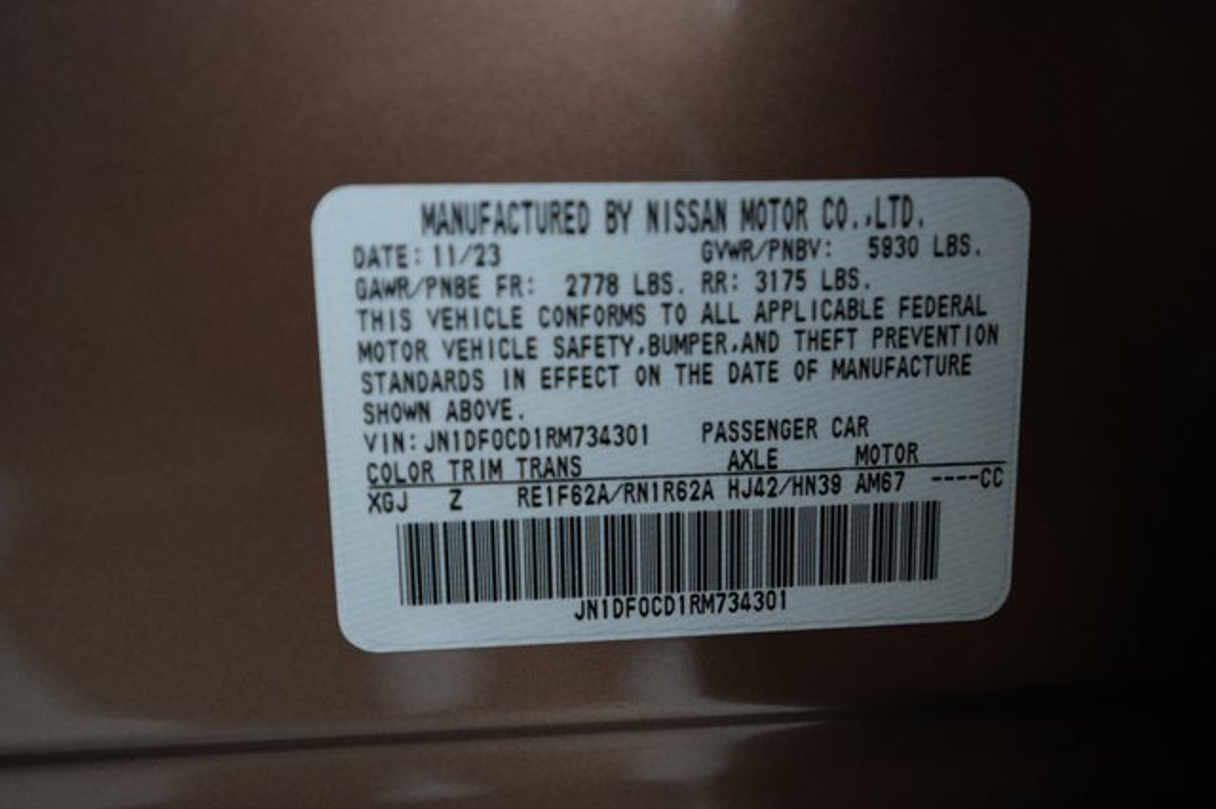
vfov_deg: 46.4
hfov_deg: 65.5
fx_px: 945
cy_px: 404
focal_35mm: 28
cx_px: 608
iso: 4000
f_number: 2.8
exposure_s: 1/160
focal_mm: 28
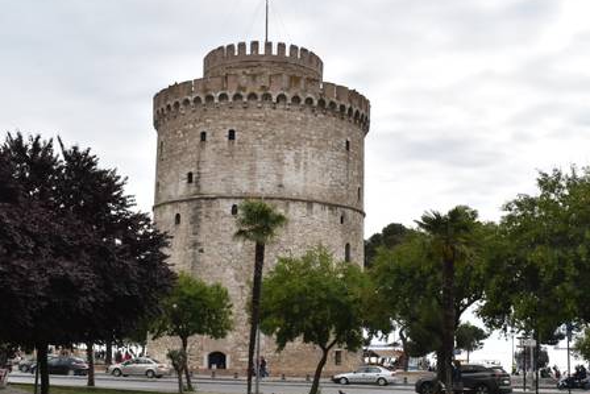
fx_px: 869
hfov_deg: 37.5
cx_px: 295
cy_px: 203
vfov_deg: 25.5
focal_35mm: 53
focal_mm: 22
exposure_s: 1/400
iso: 200
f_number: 10
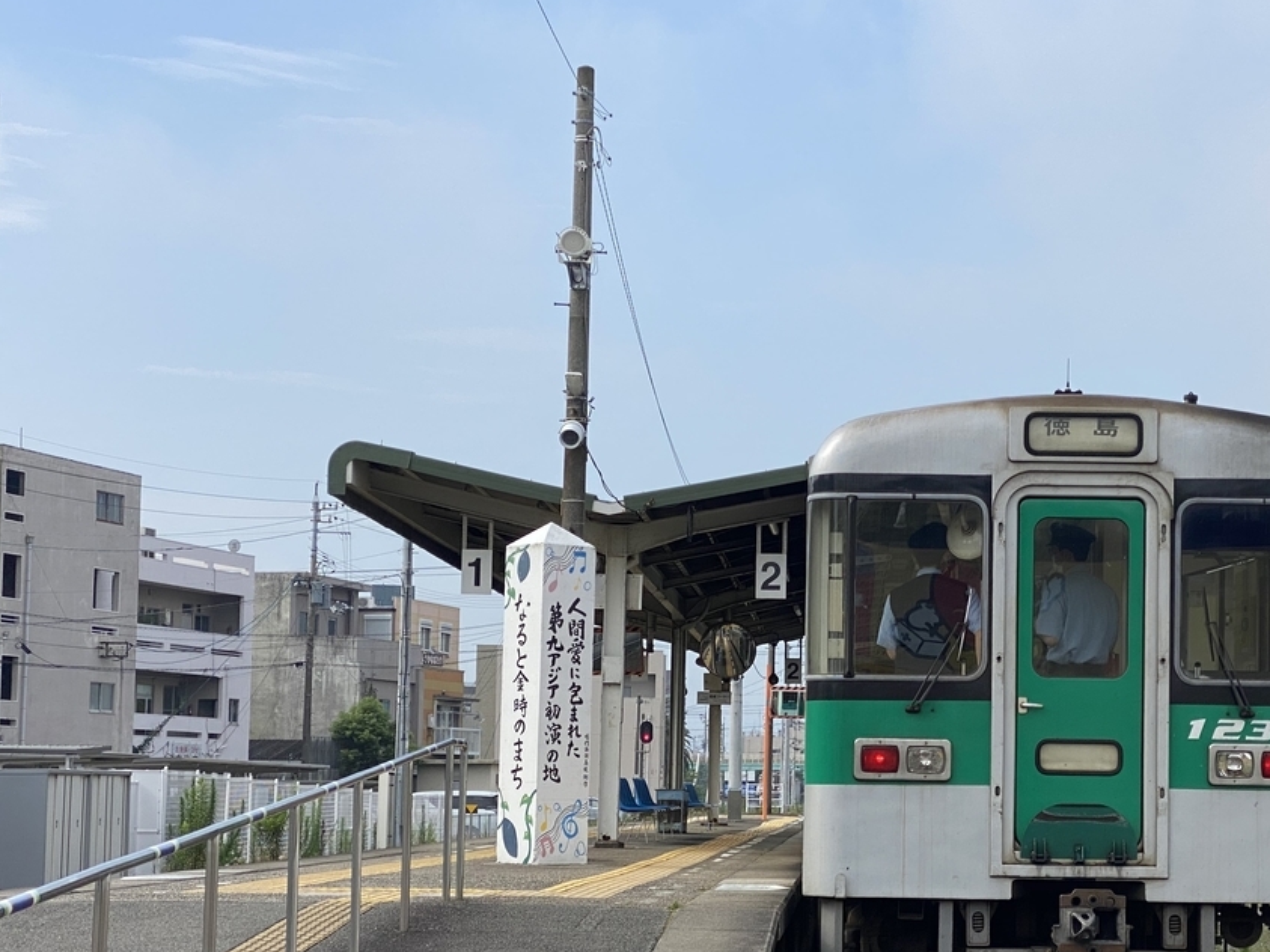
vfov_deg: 19.8
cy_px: 649
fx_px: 2715
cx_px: 830
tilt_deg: +3.1
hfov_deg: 26.2
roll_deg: -1.4
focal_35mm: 74
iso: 20
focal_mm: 6
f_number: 2
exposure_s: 1/1332
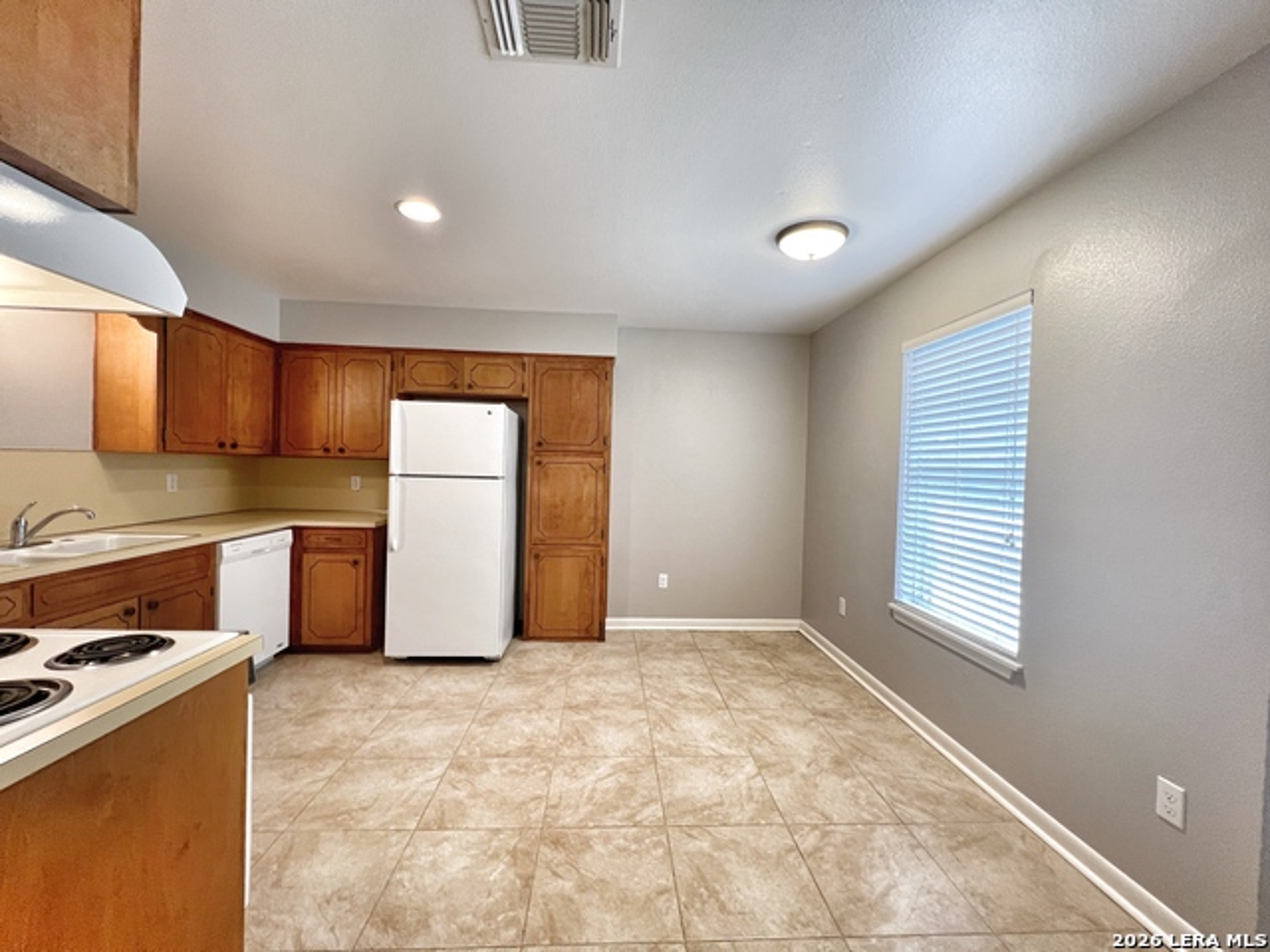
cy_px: 476
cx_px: 635
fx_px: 477
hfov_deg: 106.2
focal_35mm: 13
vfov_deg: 89.9
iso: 160
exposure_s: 1/60
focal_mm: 1.57
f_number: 1.8
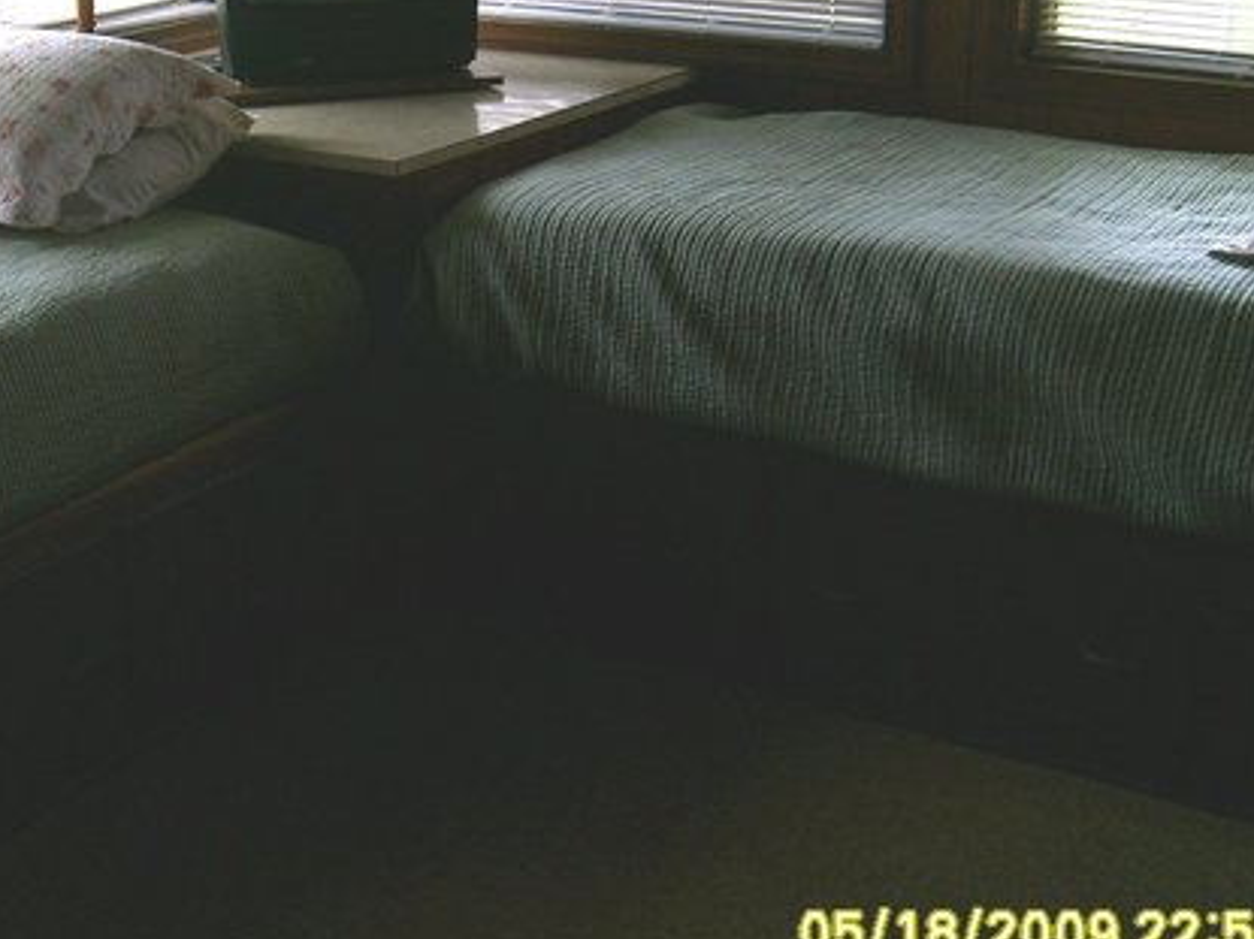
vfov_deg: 26.8
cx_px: 399
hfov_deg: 35.1
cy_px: 296
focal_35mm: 54
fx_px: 1956
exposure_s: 1/60
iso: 50
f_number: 2.8
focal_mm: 5.8
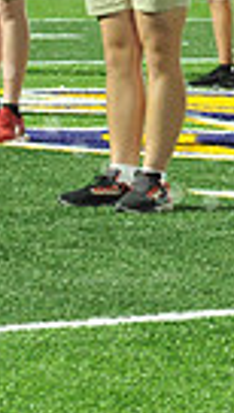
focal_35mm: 357
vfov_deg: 6.0
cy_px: -82
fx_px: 3919
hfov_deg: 3.4
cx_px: 246
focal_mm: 80
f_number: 5.6
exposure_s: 1/250
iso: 4000
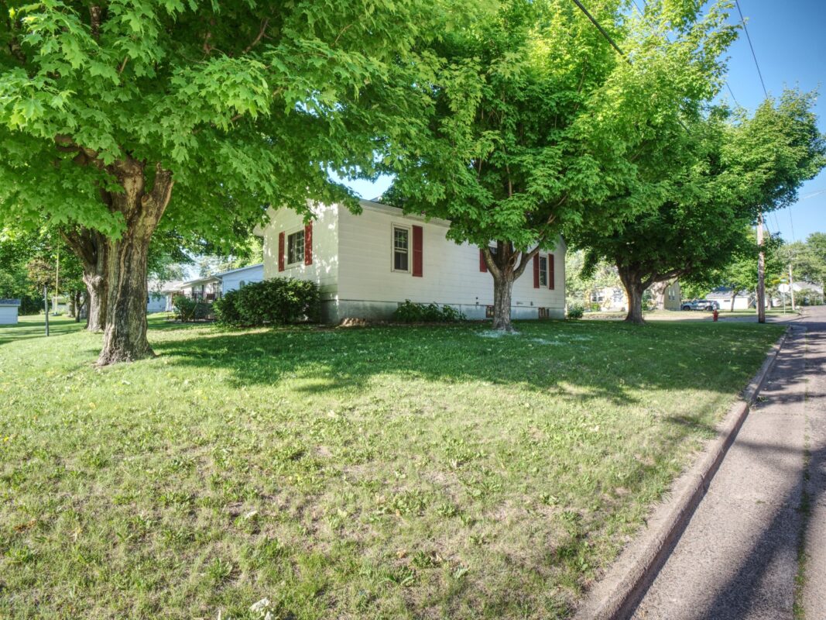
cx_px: 413
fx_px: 406
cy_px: 310
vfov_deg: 74.7
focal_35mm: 17
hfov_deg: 91.0
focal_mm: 8
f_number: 9
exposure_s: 1/80
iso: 200
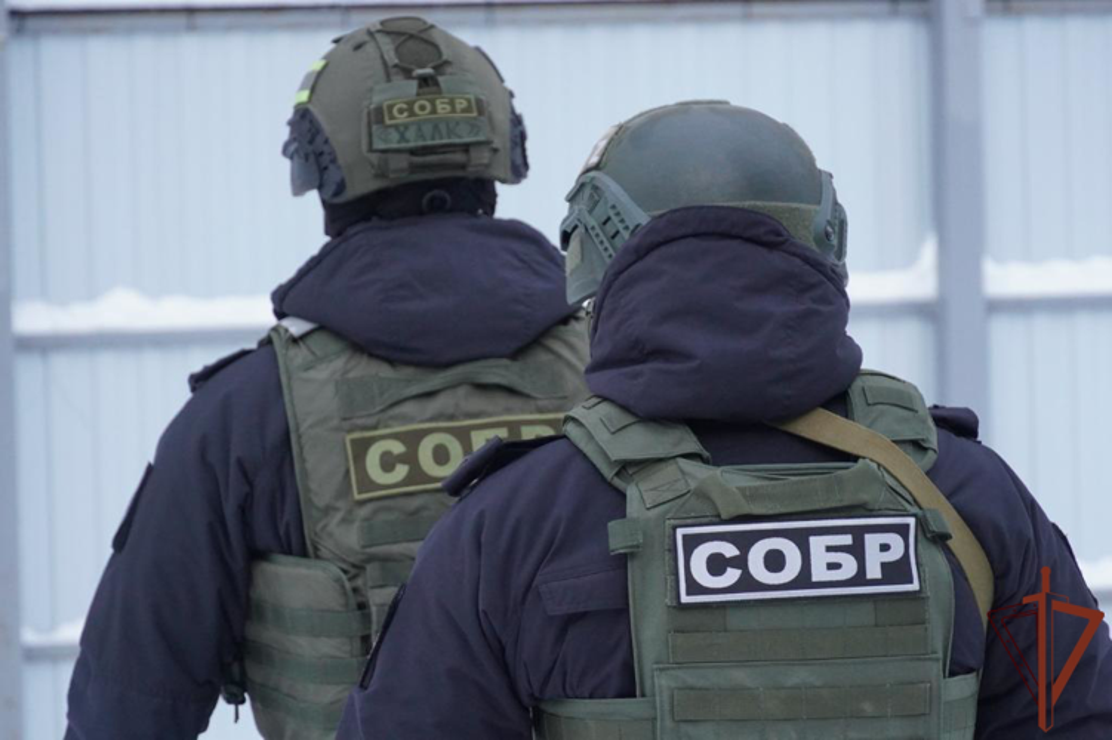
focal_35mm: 144
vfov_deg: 9.5
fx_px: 4446
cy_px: 370
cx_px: 556
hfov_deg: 14.3
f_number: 5.6
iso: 2500
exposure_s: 1/160
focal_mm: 96
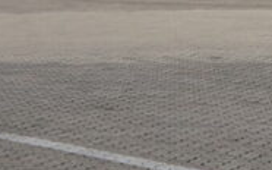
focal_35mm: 259
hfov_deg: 7.7
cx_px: 570
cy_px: -320
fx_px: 1919
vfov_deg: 4.8
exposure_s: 1/250
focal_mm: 30
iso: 100
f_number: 14
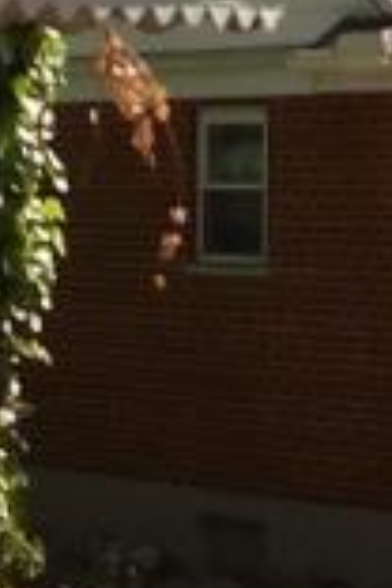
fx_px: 3920
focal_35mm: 240
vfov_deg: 8.2
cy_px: 1189
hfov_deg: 5.7
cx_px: 219
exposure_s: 1/622
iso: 100
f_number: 3.2
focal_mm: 4.3
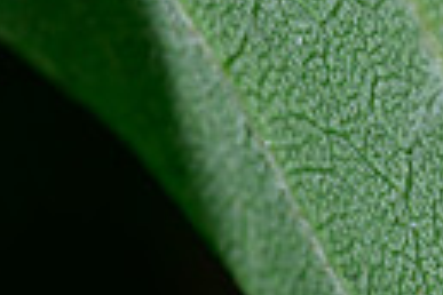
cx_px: 227
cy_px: 550
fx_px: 7186
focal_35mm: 584
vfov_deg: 2.3
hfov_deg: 3.5
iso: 64
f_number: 25
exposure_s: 1/250
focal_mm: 105
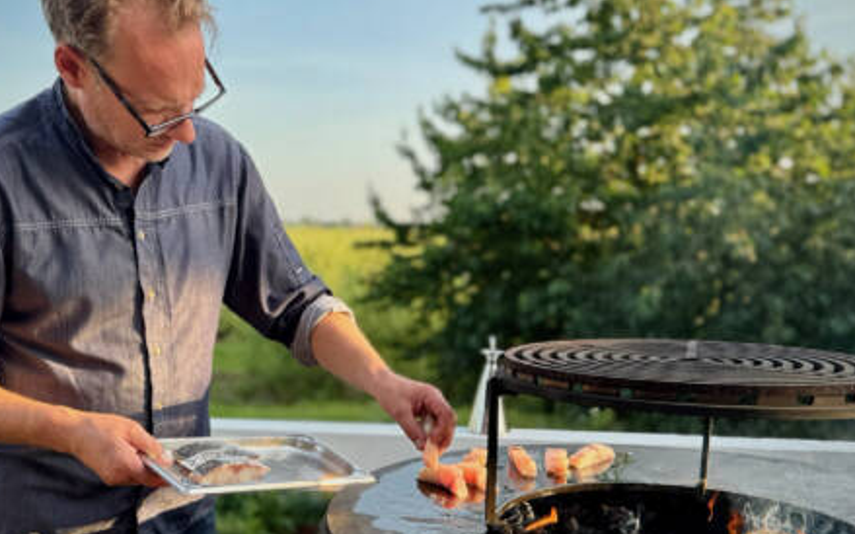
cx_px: 384
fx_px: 675
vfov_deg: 43.0
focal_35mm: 29
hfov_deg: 64.5
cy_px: 303
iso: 80
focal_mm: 6.76
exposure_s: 1/567
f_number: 1.78
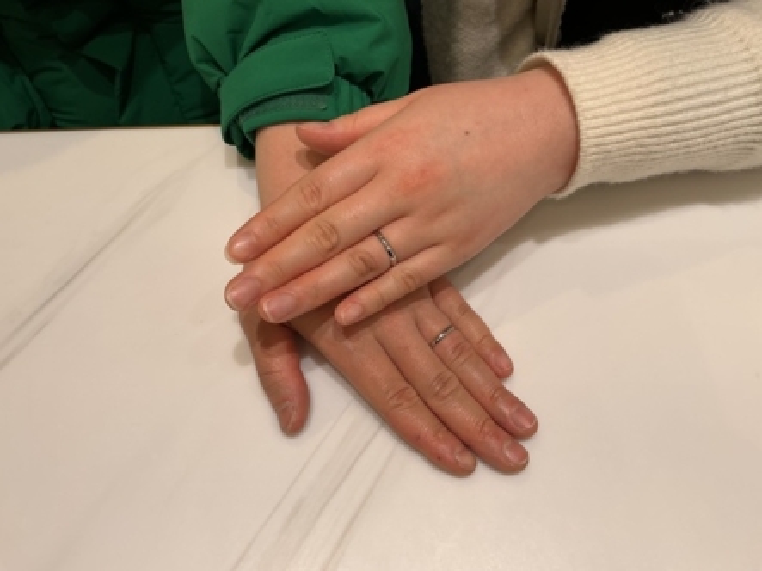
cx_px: 381
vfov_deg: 48.2
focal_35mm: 29
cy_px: 286
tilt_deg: -61.8
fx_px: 638
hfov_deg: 61.7
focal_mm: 3
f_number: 1.8
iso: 20
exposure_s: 1/212
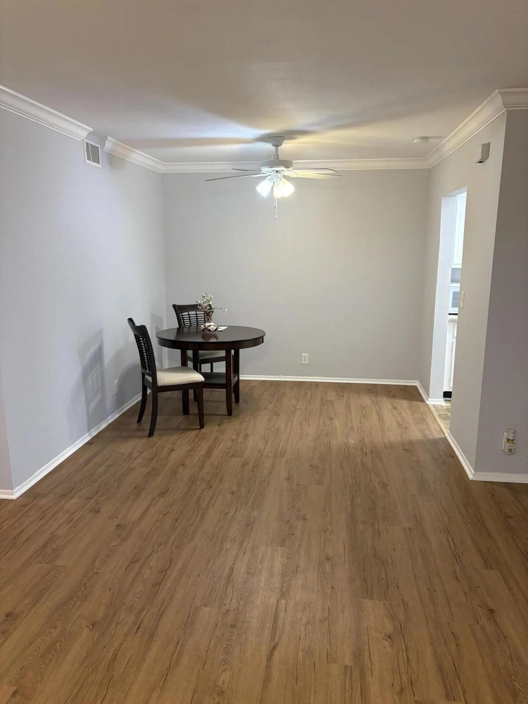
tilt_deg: -11.1
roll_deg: -0.2
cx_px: 264
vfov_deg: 67.3
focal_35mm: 26
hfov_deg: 53.1
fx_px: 529
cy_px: 352
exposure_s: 1/60
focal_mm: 5.96
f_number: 1.6
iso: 200
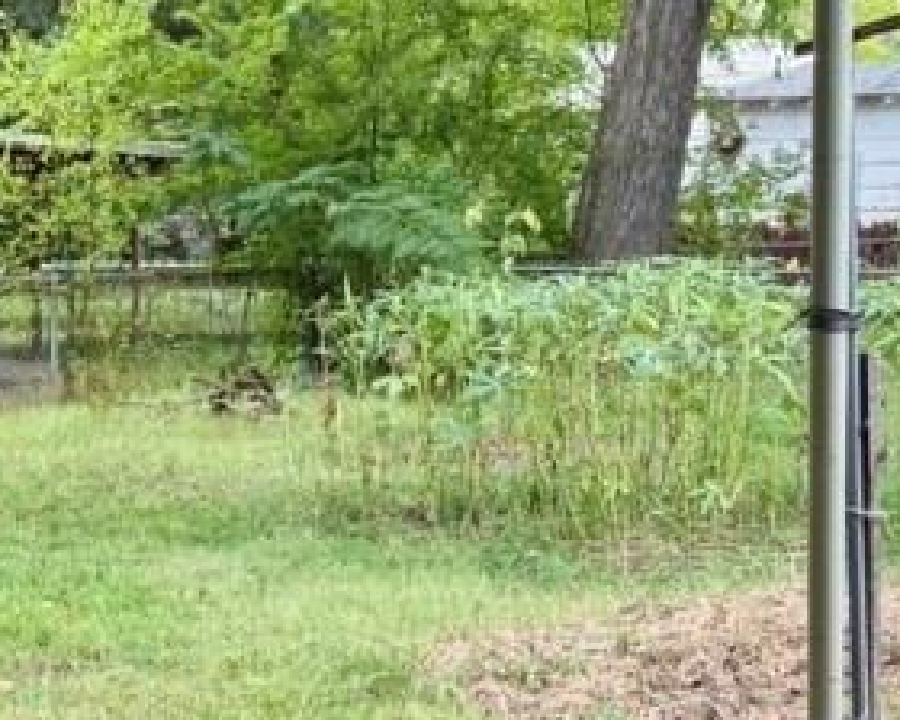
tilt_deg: -10.3
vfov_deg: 14.2
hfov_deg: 17.7
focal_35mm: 107
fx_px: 2850
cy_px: 694
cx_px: 93
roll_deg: +0.2
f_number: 1.78
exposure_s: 1/310
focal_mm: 6.76
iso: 100
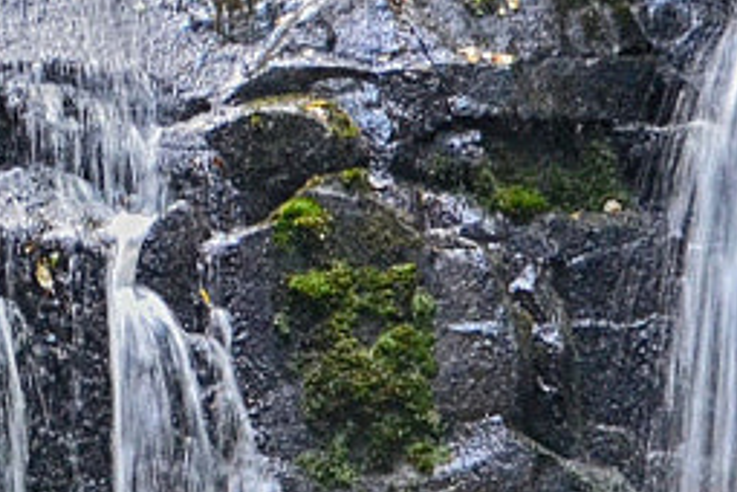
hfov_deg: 7.6
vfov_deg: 5.2
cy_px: 65
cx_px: -549
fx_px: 5384
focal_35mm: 263
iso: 800
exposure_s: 1/10
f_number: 5.6
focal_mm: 28
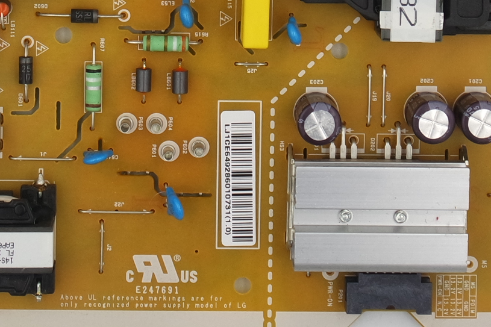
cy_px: -221
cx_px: 234
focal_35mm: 157
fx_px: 2141
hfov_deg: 13.1
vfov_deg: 8.5
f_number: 5.6
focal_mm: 16
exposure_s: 1/125
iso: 160
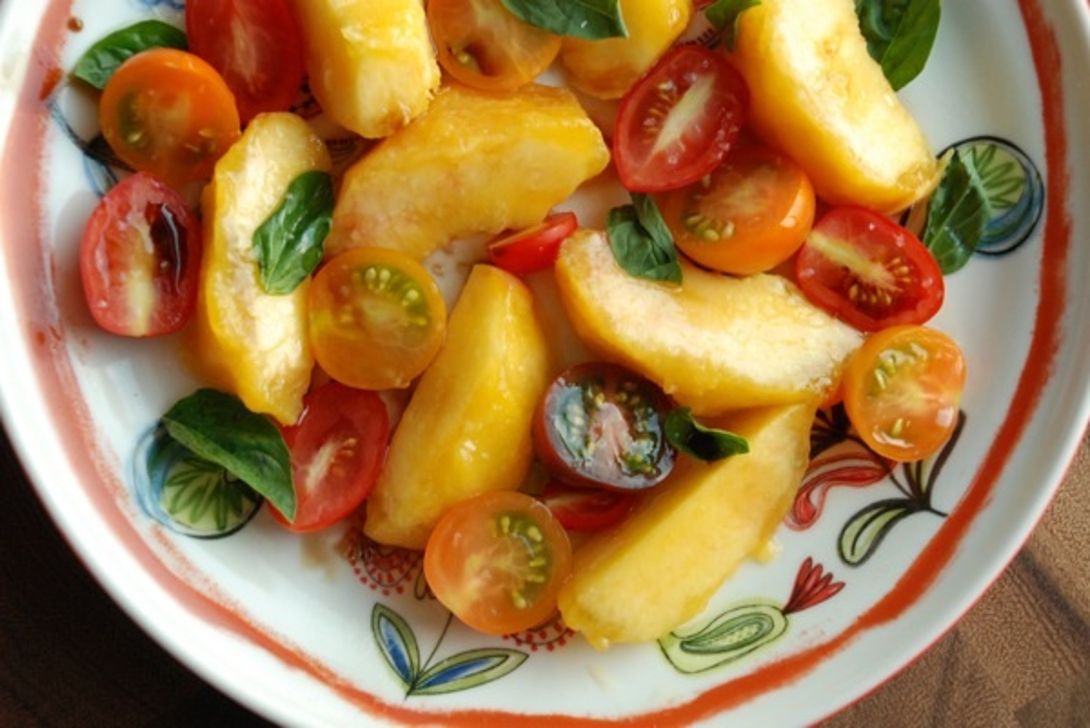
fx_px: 2636
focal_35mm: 87
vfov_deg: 15.7
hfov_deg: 23.4
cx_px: 545
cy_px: 364
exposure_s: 1/40
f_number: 5.6
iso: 800
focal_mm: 58
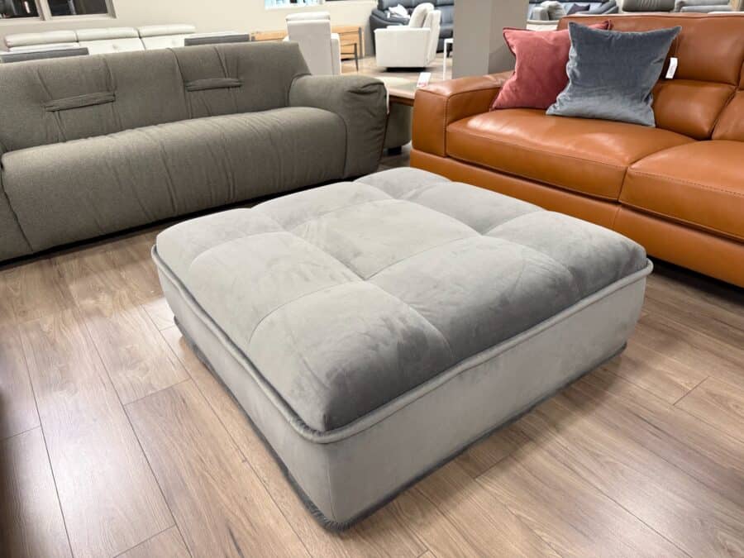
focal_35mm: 24
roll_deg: +2.1
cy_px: 279
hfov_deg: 71.6
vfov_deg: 56.8
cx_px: 372
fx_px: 516
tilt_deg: -26.3
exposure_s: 1/60
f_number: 1.78
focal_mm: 6.76
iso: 200
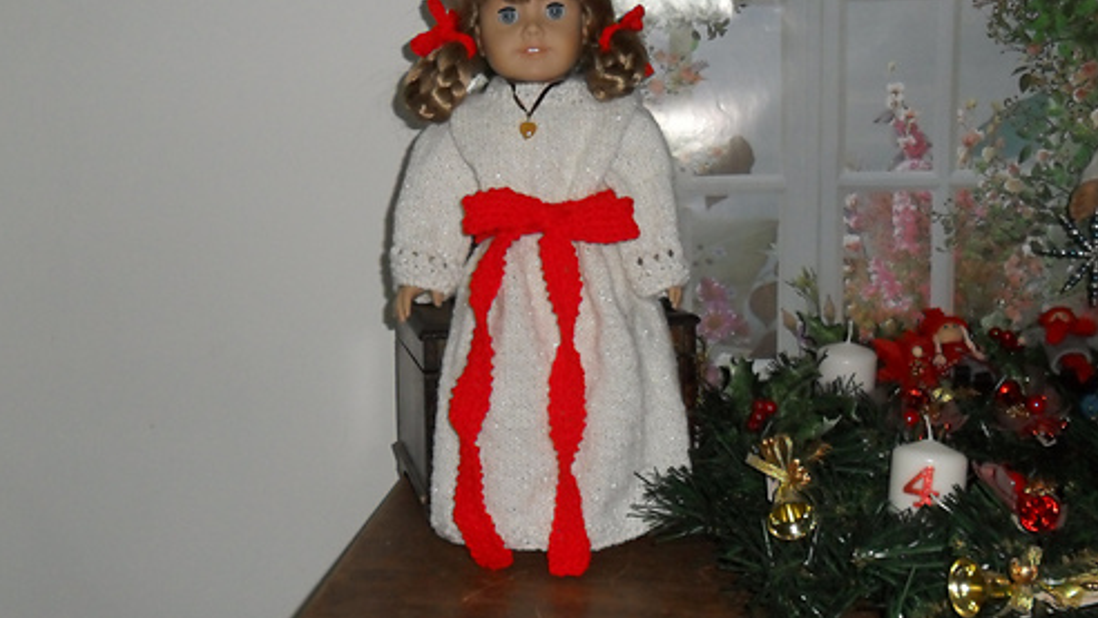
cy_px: 267
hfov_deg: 49.4
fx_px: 1194
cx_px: 556
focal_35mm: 41
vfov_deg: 29.0
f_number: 4
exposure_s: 1/45
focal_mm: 6.6
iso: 400
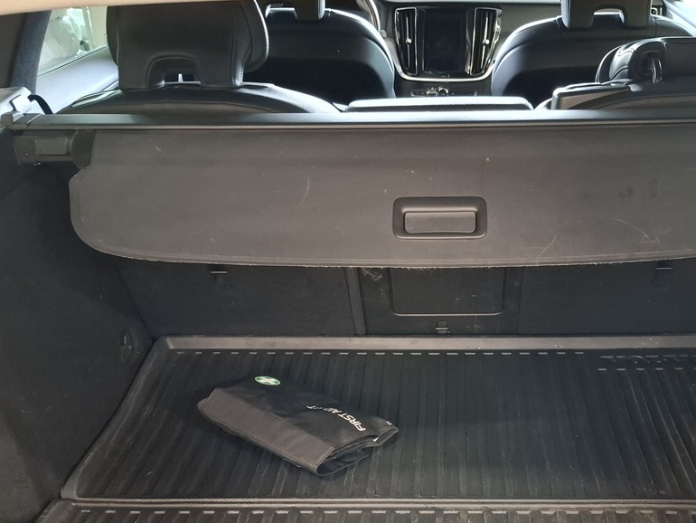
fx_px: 865
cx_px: 443
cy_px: 407
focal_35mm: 43
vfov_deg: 32.8
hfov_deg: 43.4
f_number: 1.8
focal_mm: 5.54
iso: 640
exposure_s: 1/25
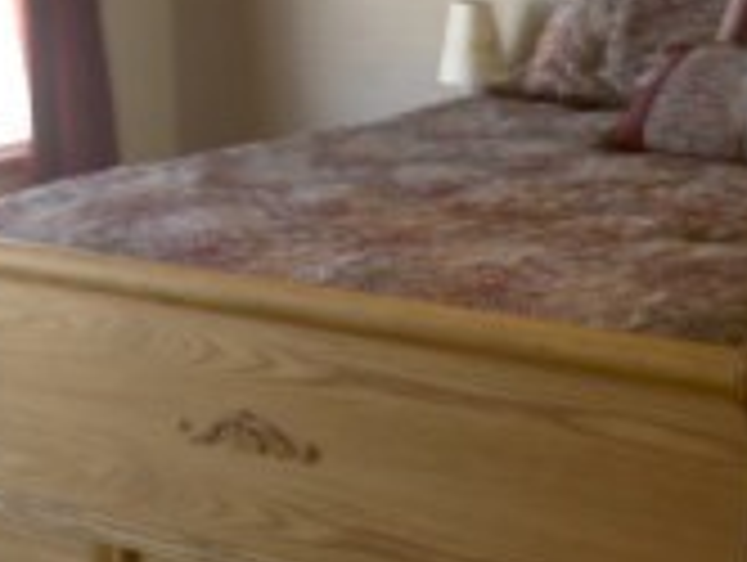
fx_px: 2269
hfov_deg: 18.7
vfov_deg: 14.1
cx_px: 364
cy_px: 436
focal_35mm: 105
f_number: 2.8
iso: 100
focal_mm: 8
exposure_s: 1/8
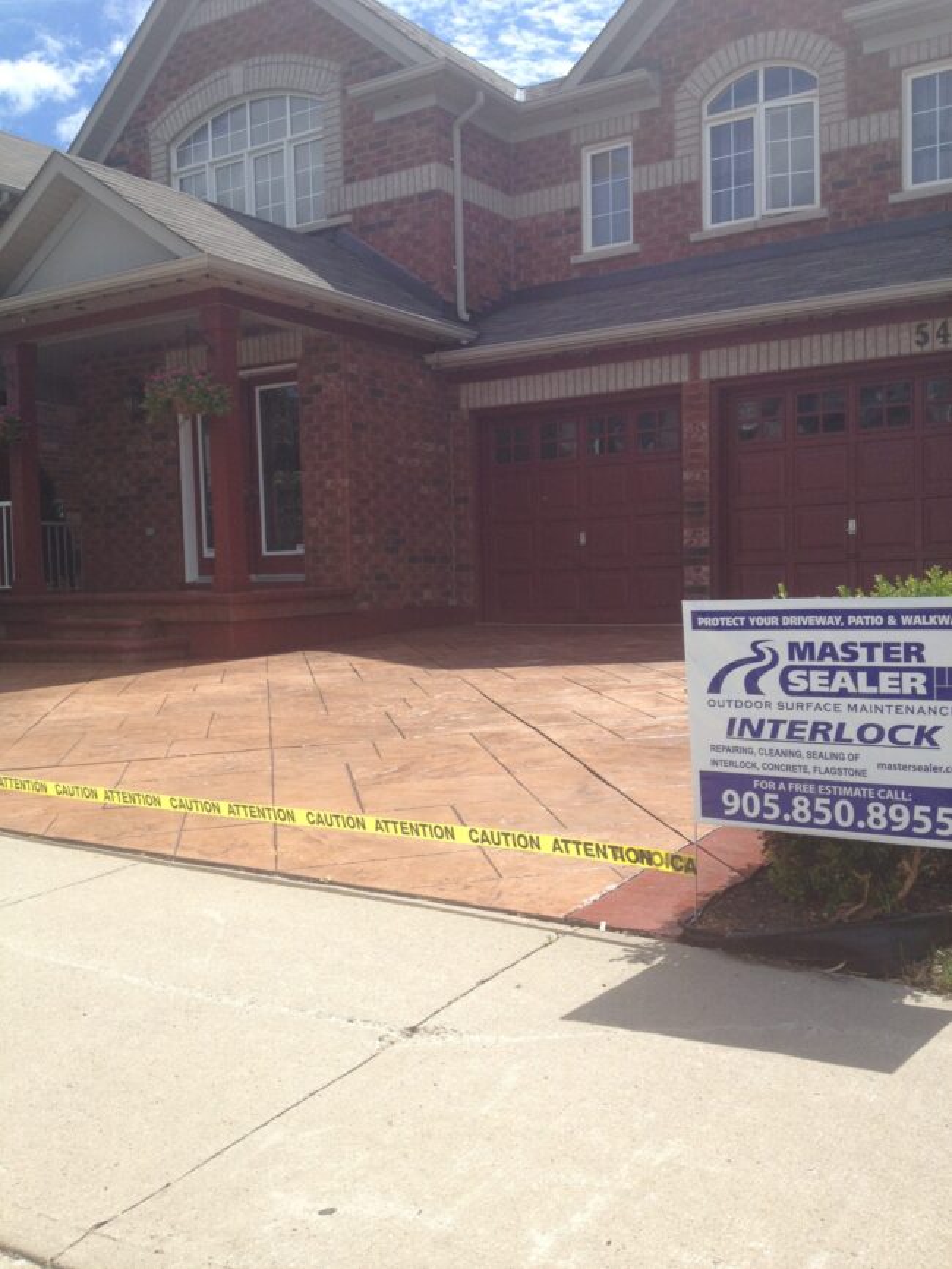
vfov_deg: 52.6
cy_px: 634
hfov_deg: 40.7
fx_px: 1284
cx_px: 476
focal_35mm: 35
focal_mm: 4.28
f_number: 2.4
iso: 50
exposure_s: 1/1842
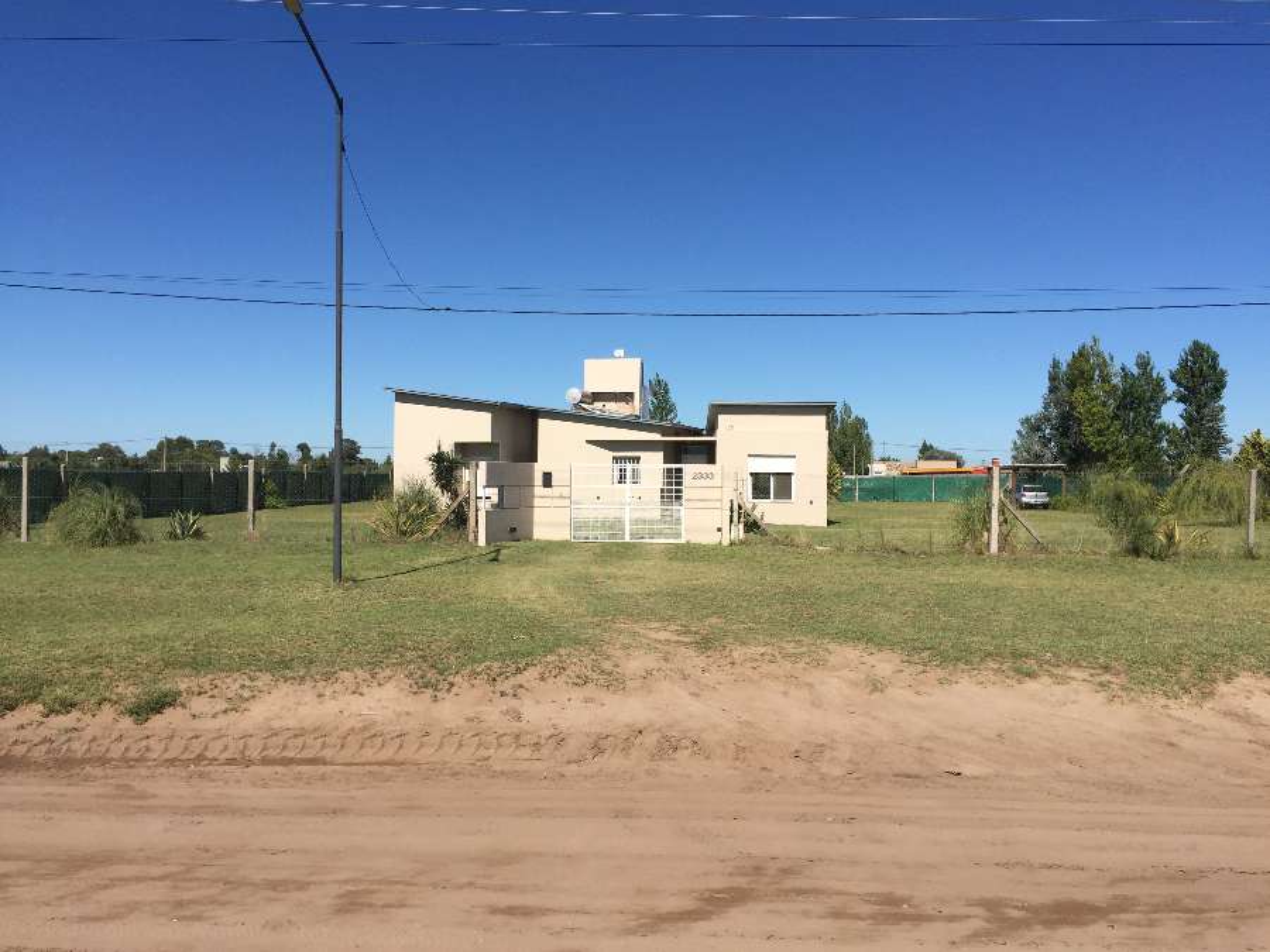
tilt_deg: +1.5
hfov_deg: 61.7
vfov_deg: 48.2
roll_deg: -1.1
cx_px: 635
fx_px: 1064
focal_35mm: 29
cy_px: 476
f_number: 2.2
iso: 32
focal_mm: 4.15
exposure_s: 1/3300
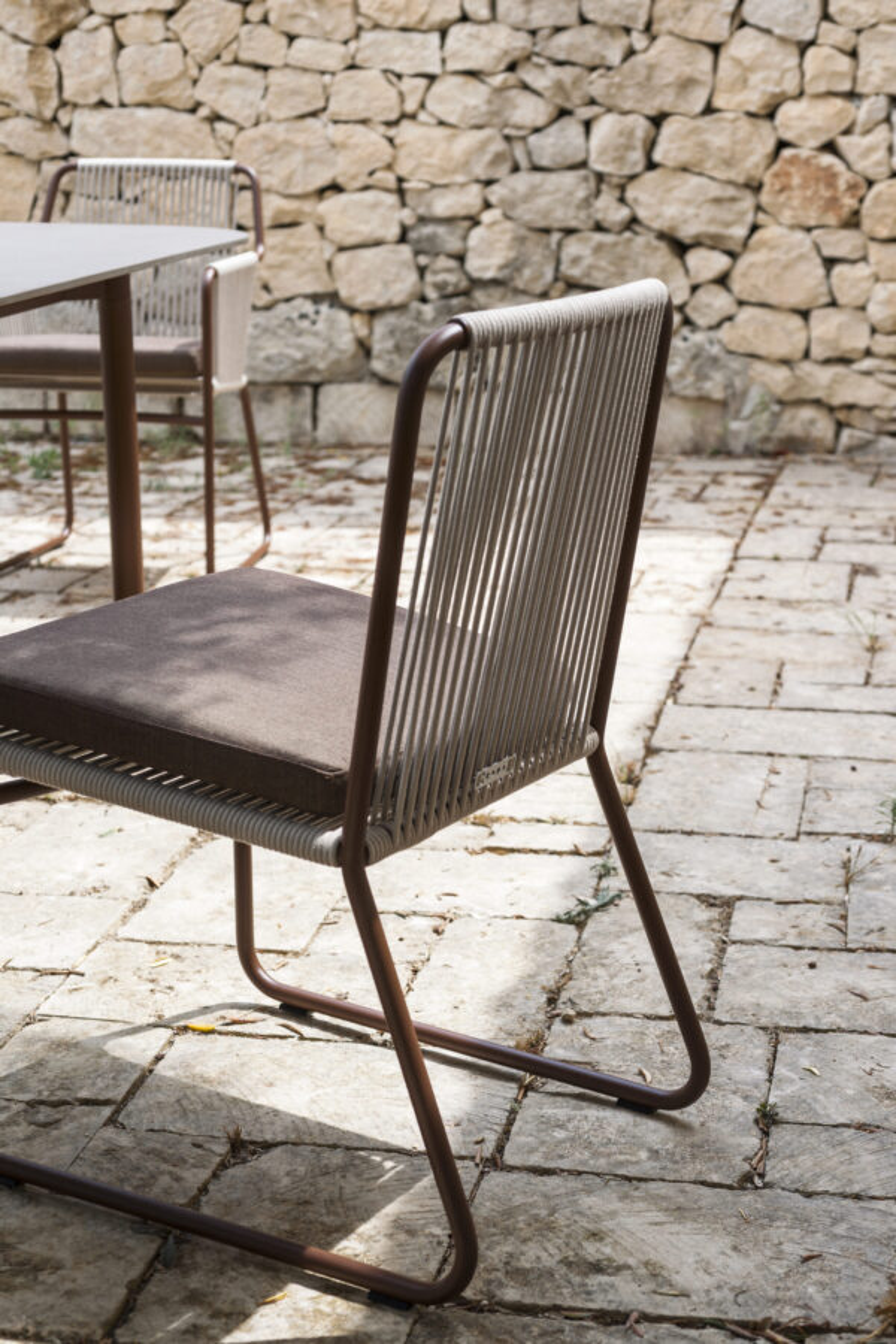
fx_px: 2240
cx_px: 448
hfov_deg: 22.6
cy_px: 672
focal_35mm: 60
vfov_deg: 33.4
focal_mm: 60
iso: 100
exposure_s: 1/200
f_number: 6.3
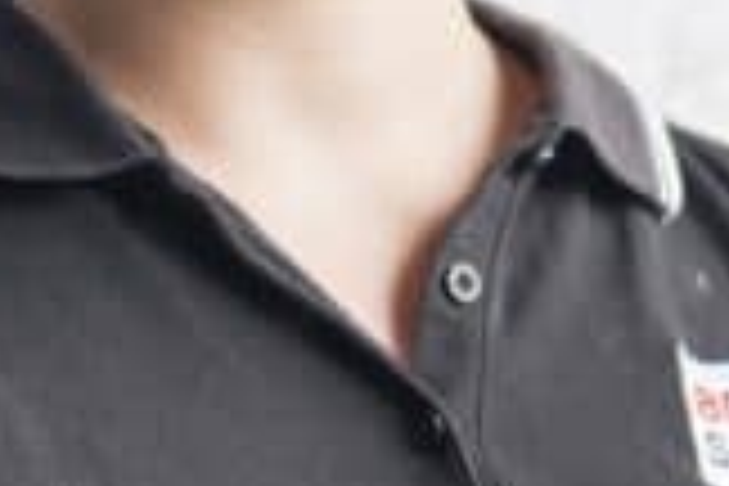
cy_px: 20
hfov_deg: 8.0
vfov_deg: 5.4
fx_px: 5163
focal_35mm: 255
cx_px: 45
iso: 250
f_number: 3.2
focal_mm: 55
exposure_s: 1/250
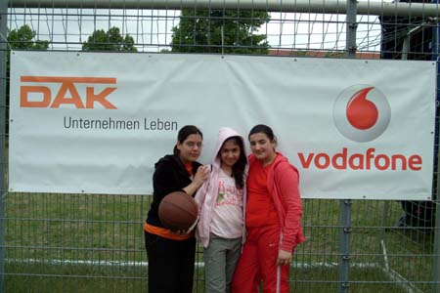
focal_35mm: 38
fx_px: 458
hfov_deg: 51.3
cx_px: 220
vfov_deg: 35.5
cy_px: 146
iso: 400
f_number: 9.5
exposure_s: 1/350
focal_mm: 25
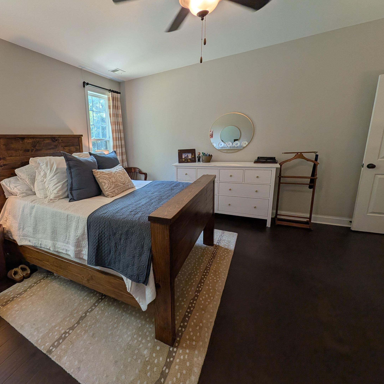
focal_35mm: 15
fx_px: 188
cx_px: 117
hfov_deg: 86.7
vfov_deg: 91.1
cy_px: 184
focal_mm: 2.02
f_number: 1.7
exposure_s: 1/120
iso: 51
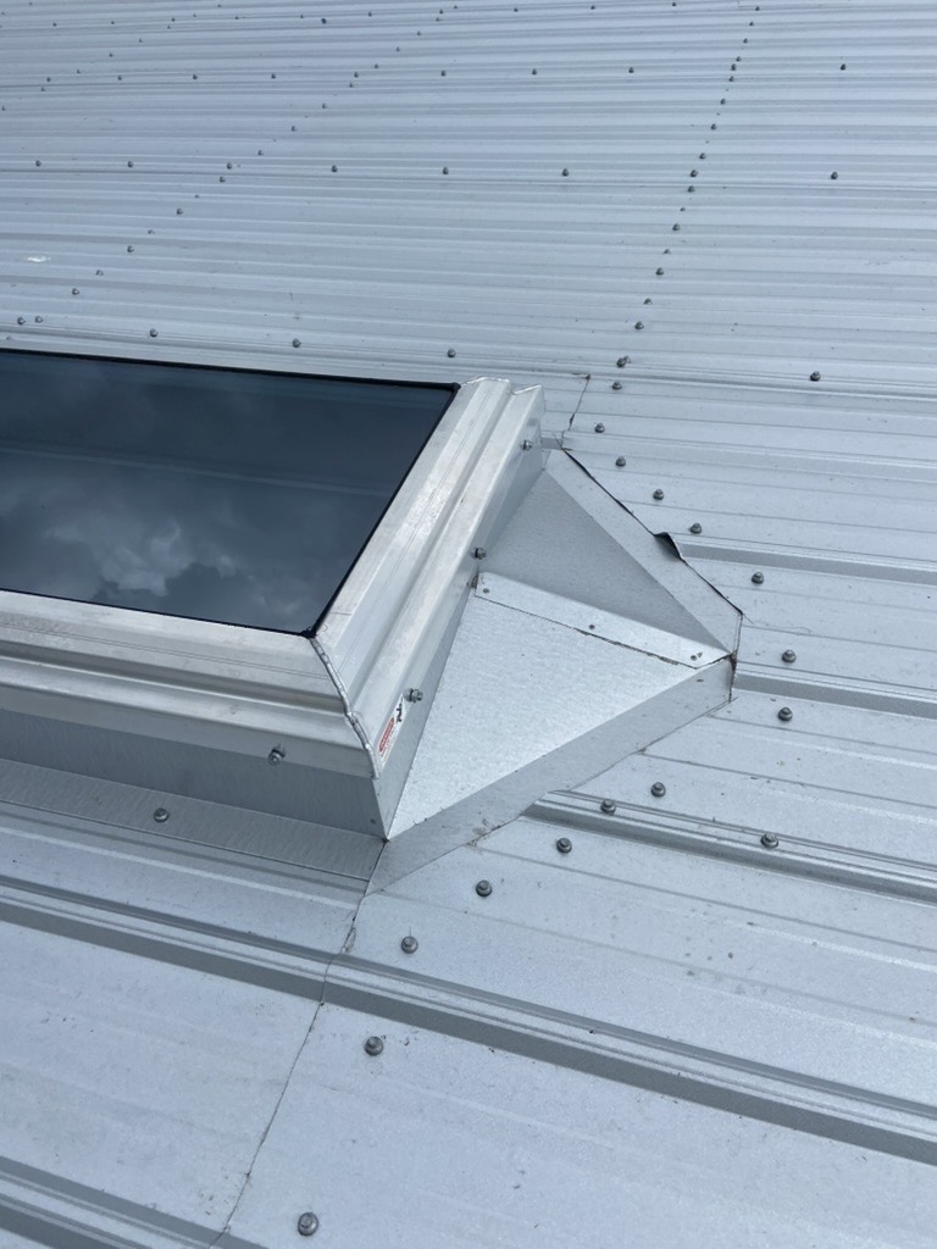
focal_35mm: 26
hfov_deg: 53.1
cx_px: 468
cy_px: 624
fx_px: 938
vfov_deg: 67.3
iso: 32
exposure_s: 1/8929
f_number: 1.8
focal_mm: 4.25
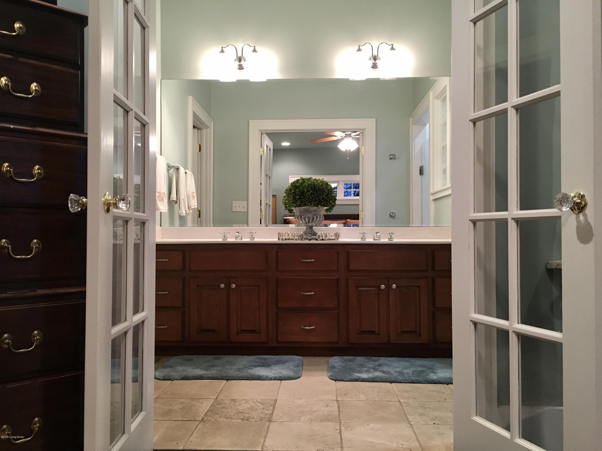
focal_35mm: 29
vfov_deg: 48.2
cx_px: 301
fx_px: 504
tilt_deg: +2.0
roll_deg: +1.0
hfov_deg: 61.7
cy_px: 226
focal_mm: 4.15
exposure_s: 1/30
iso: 160
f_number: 2.2
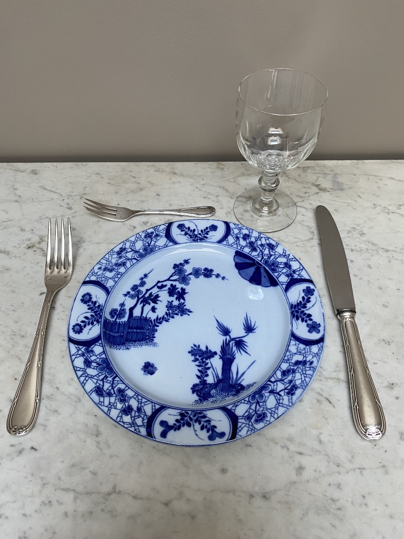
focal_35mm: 26
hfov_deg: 53.1
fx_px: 405
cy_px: 270
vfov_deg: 67.3
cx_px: 202
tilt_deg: -52.4
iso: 125
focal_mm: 4.25
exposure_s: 1/60
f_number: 1.8
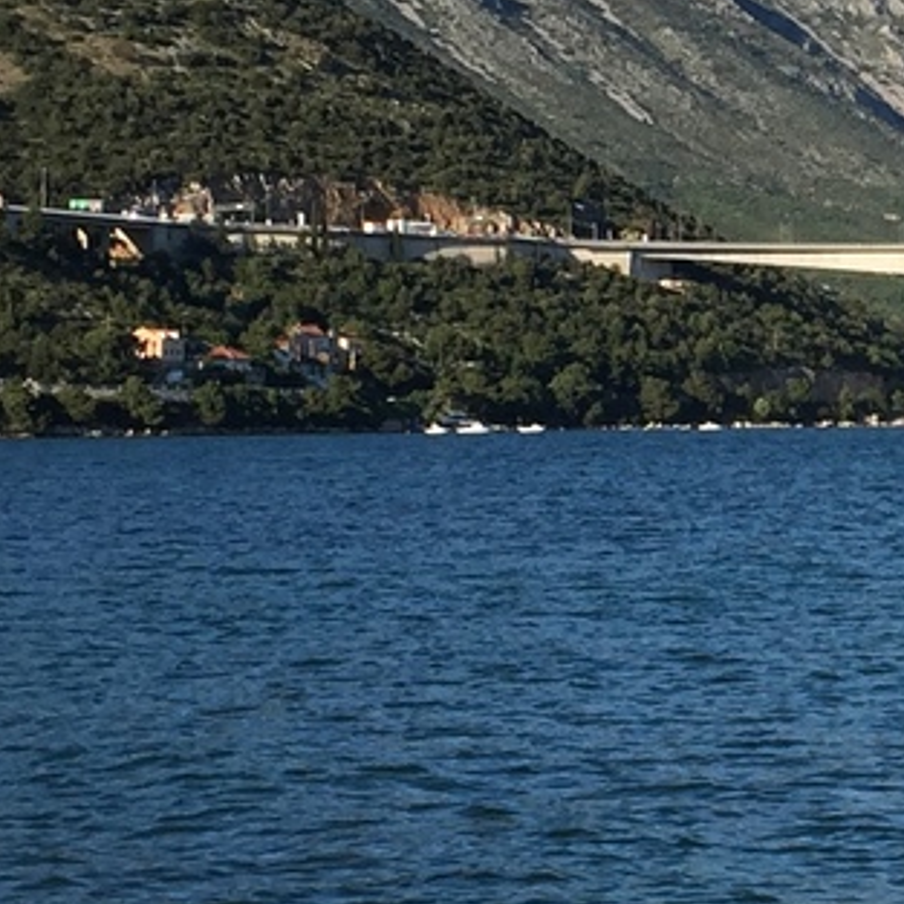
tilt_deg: +0.1
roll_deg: +0.7
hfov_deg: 12.9
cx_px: 1141
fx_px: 3871
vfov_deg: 13.3
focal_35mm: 131
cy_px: 399
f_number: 2.2
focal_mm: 4.15
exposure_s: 1/1464
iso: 32
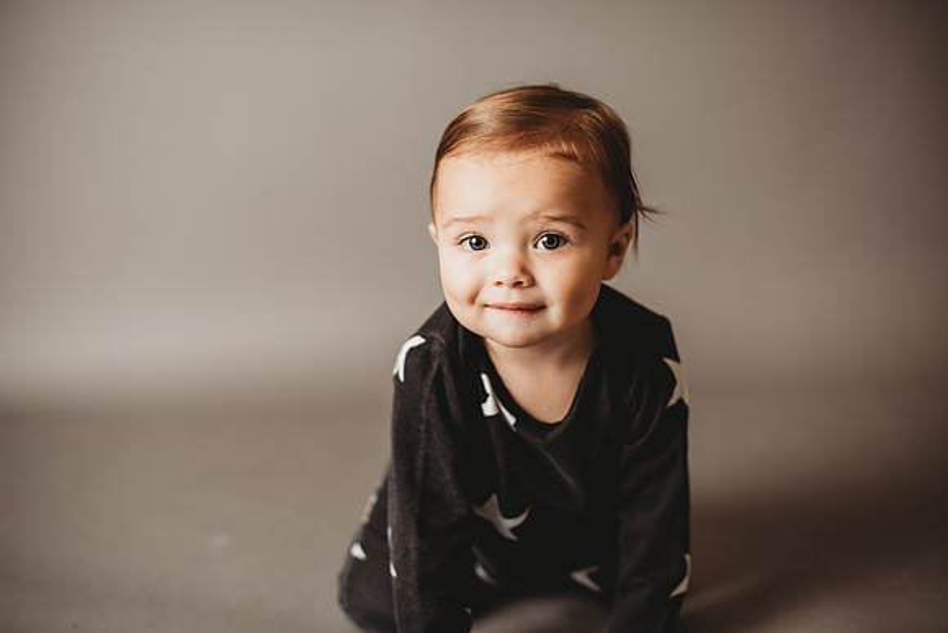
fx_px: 1317
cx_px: 474
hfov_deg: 39.6
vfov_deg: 27.0
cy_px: 316
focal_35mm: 50
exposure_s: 1/160
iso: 100
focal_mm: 50
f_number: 2.2
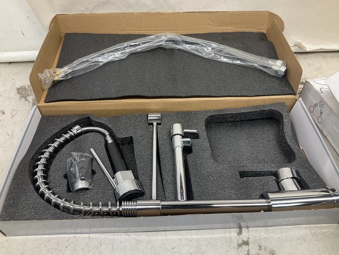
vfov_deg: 48.3
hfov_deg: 61.6
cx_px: 170
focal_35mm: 29
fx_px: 284
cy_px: 128
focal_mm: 3
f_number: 1.8
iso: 40
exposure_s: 1/60
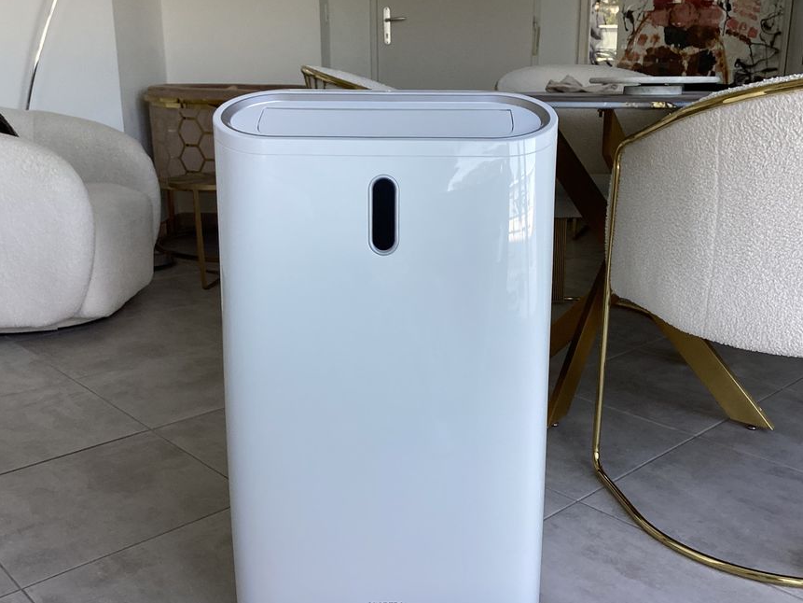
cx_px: 421
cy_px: 317
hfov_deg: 51.3
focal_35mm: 36
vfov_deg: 39.7
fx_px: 835
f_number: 2.4
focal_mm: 3.3
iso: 50
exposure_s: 1/120
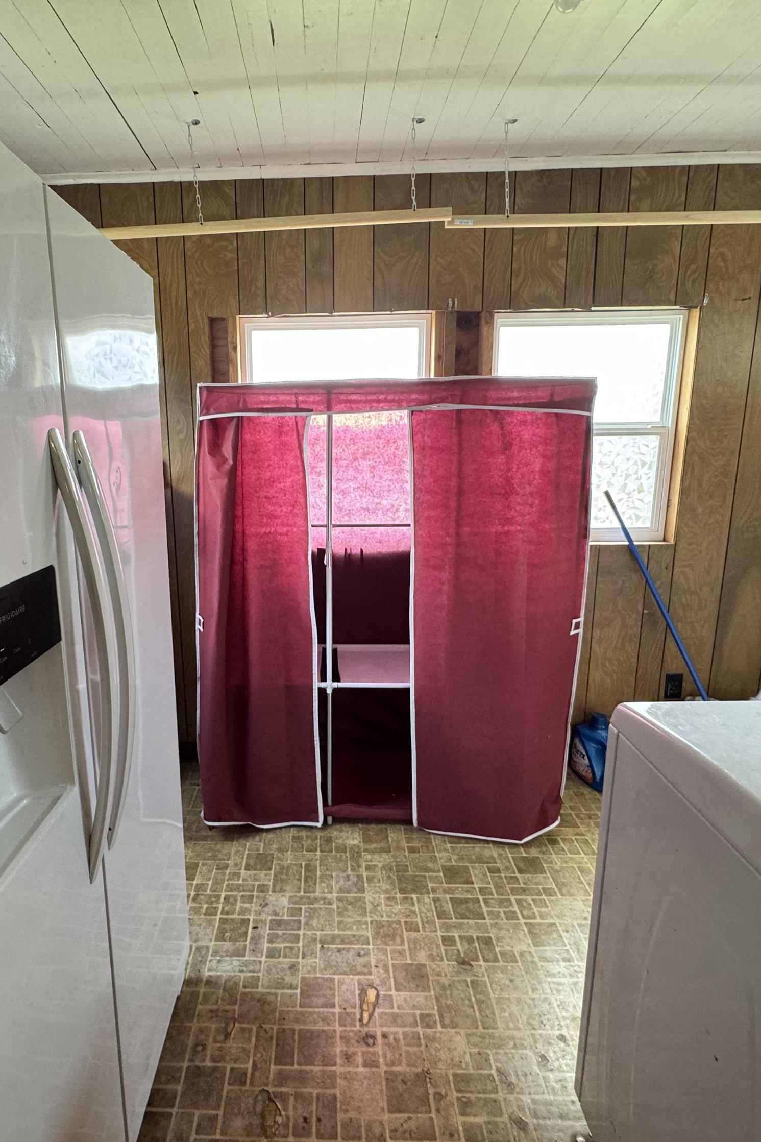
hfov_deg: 61.4
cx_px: 302
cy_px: 573
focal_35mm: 20
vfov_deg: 84.0
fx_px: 634
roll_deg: +0.3
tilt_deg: -11.3
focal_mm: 2.22
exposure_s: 1/120
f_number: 2.2
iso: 250
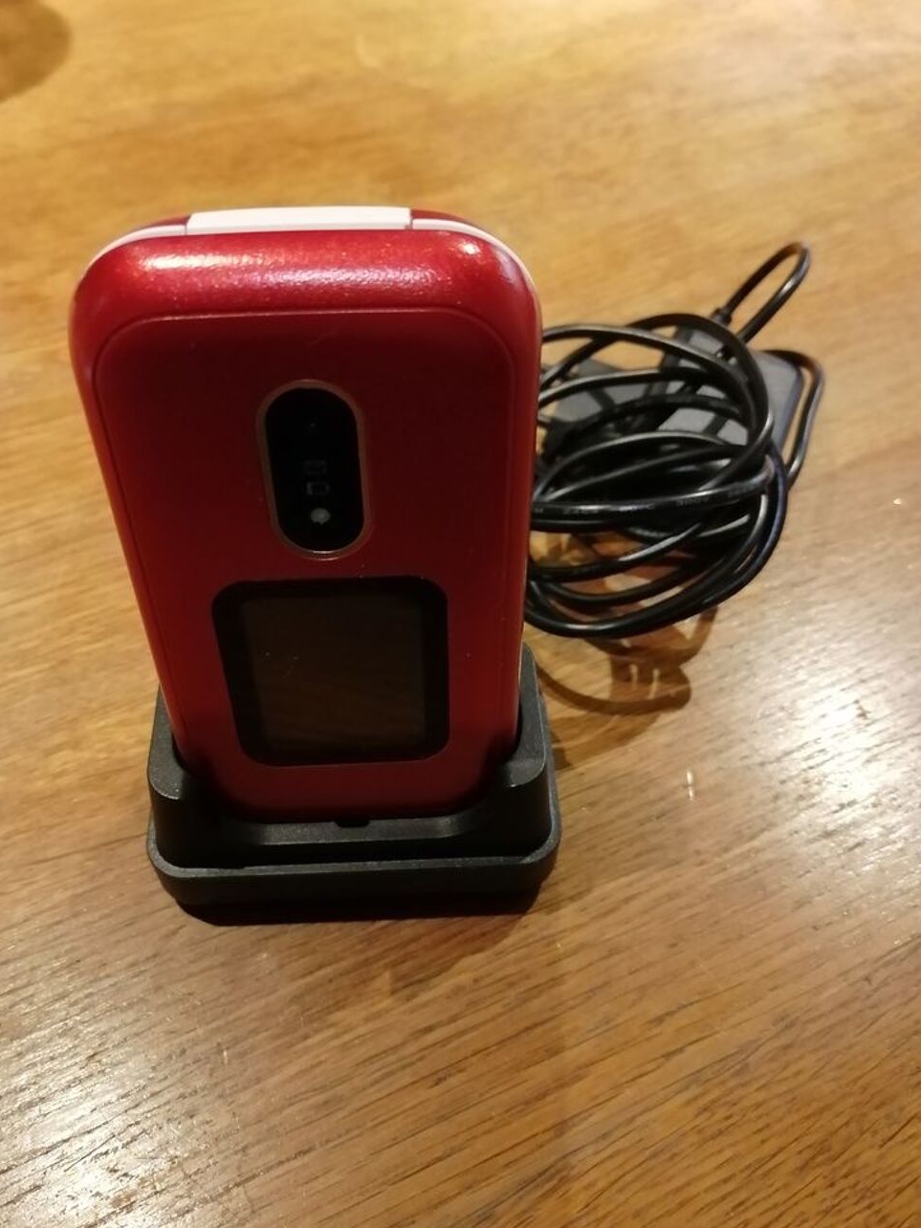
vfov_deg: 65.3
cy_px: 625
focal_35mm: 27
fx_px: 958
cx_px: 452
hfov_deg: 51.4
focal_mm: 3.62
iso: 500
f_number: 1.8
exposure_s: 1/33.3
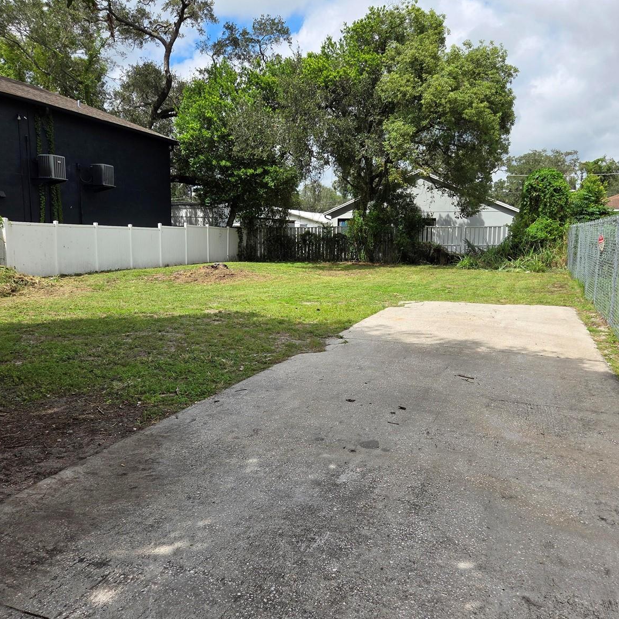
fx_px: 566
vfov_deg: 57.3
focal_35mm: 28
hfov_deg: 57.3
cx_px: 330
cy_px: 316
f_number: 1.8
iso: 80
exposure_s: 1/3882
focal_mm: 5.4
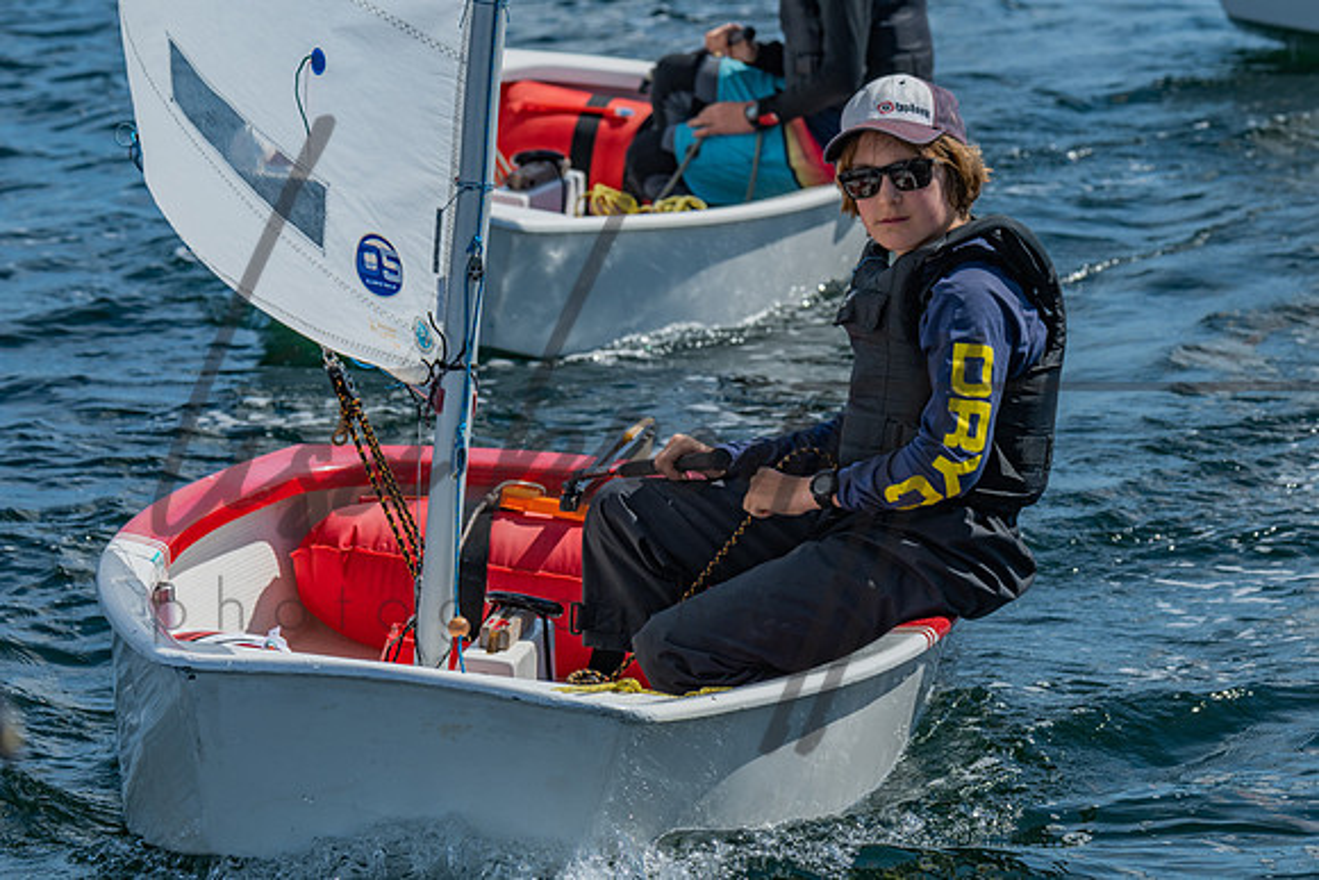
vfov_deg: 5.7
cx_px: 671
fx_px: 8779
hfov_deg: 8.6
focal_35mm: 240
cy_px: 312
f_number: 8
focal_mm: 185
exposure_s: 1/640
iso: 100
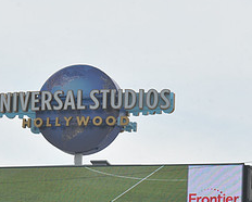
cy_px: 177
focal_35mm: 398
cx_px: 83
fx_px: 2971
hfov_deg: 4.9
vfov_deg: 3.9
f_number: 13
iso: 320
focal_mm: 170
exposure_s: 1/640
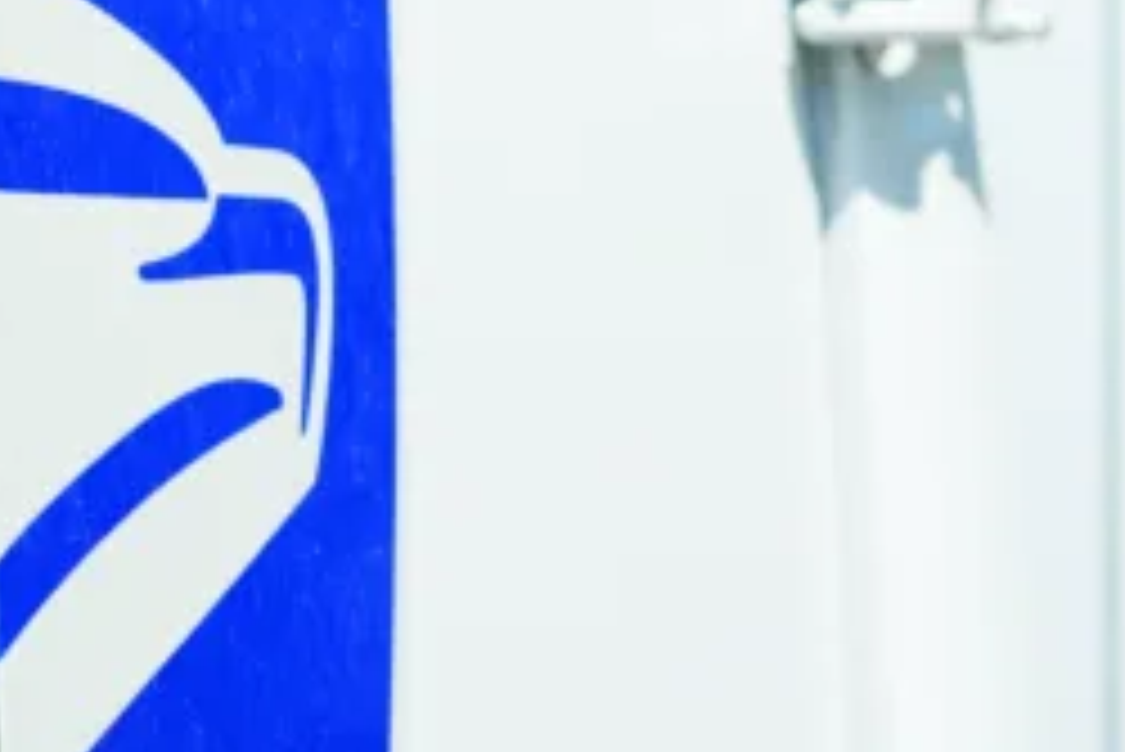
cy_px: 455
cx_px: 828
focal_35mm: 279
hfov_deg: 7.4
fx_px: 8723
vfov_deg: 4.9
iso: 200
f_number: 2.8
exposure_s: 1/5000
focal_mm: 62
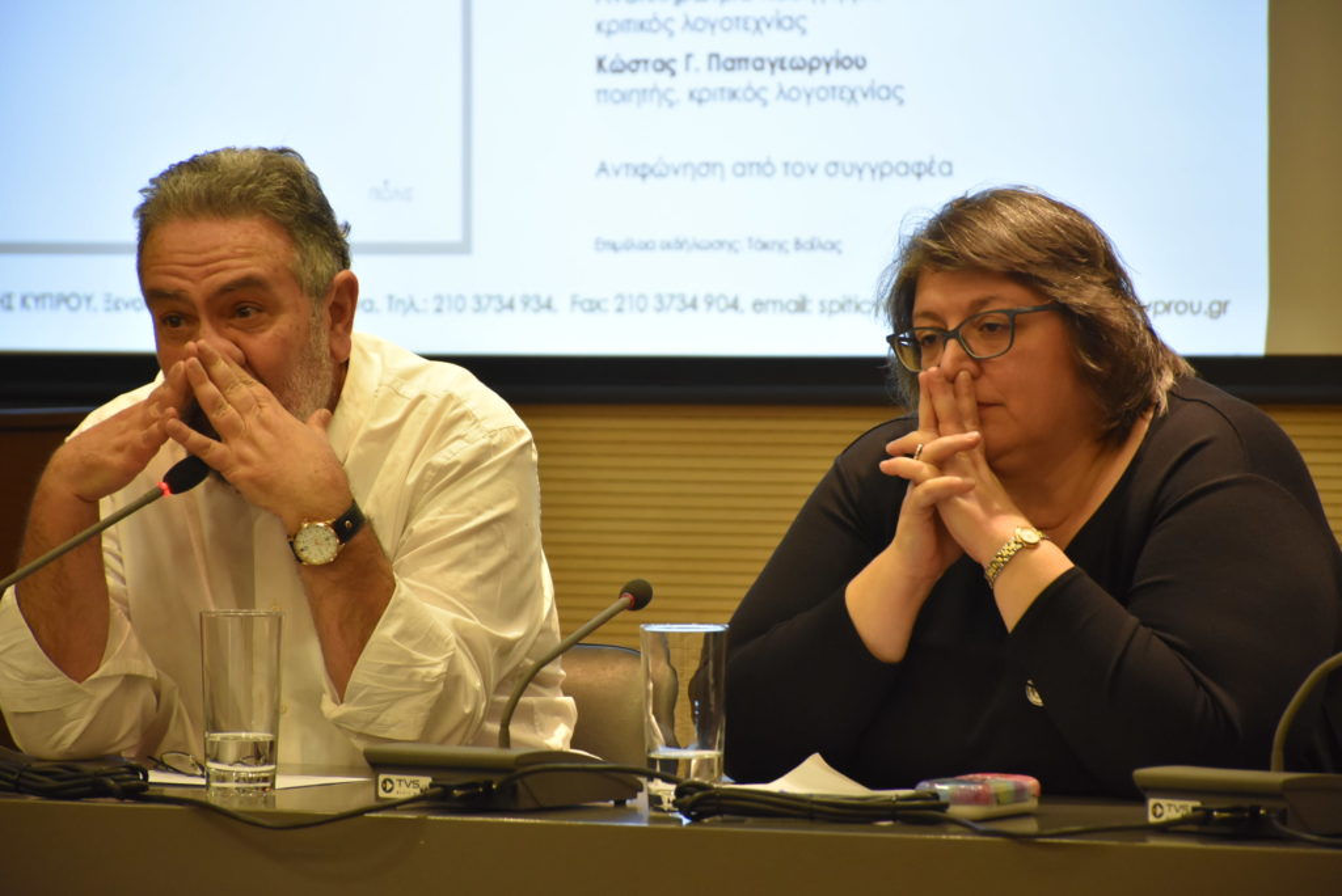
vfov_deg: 6.6
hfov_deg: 9.8
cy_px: 448
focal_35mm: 210
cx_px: 671
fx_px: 7832
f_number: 5.6
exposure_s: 1/50
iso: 1600
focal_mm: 140
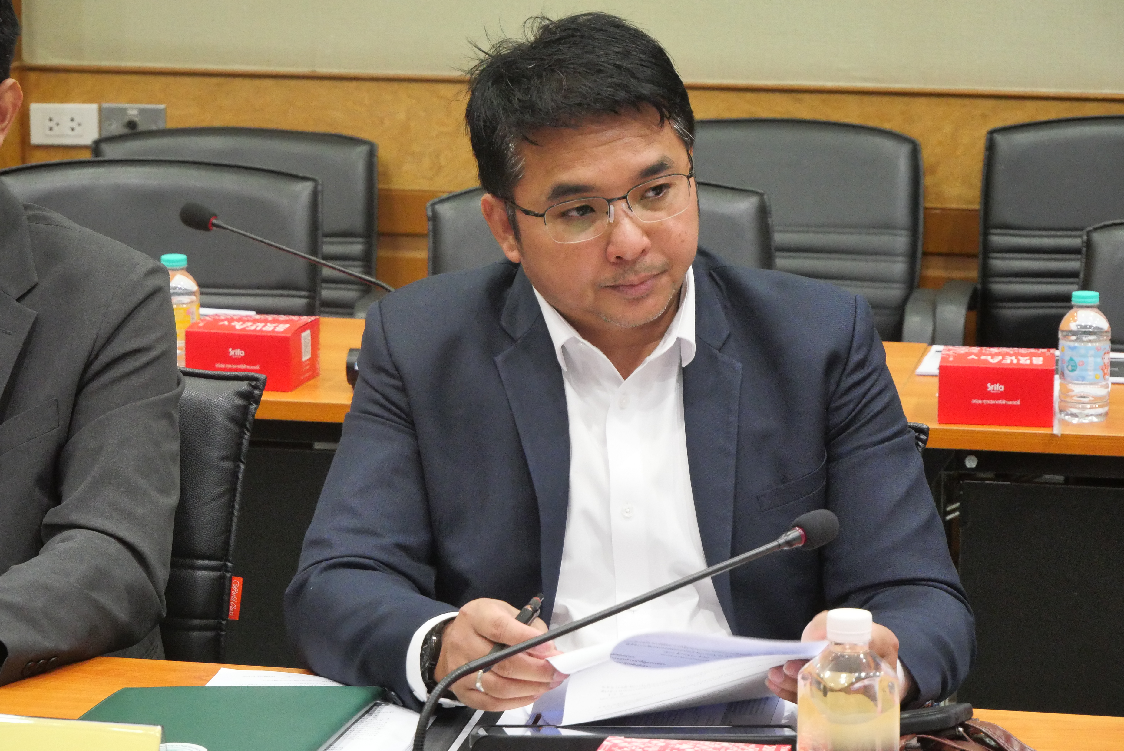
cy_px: 376
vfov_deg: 11.6
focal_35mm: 118
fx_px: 3686
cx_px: 562
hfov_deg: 17.3
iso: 3200
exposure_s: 1/50
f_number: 5.6
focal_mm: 57
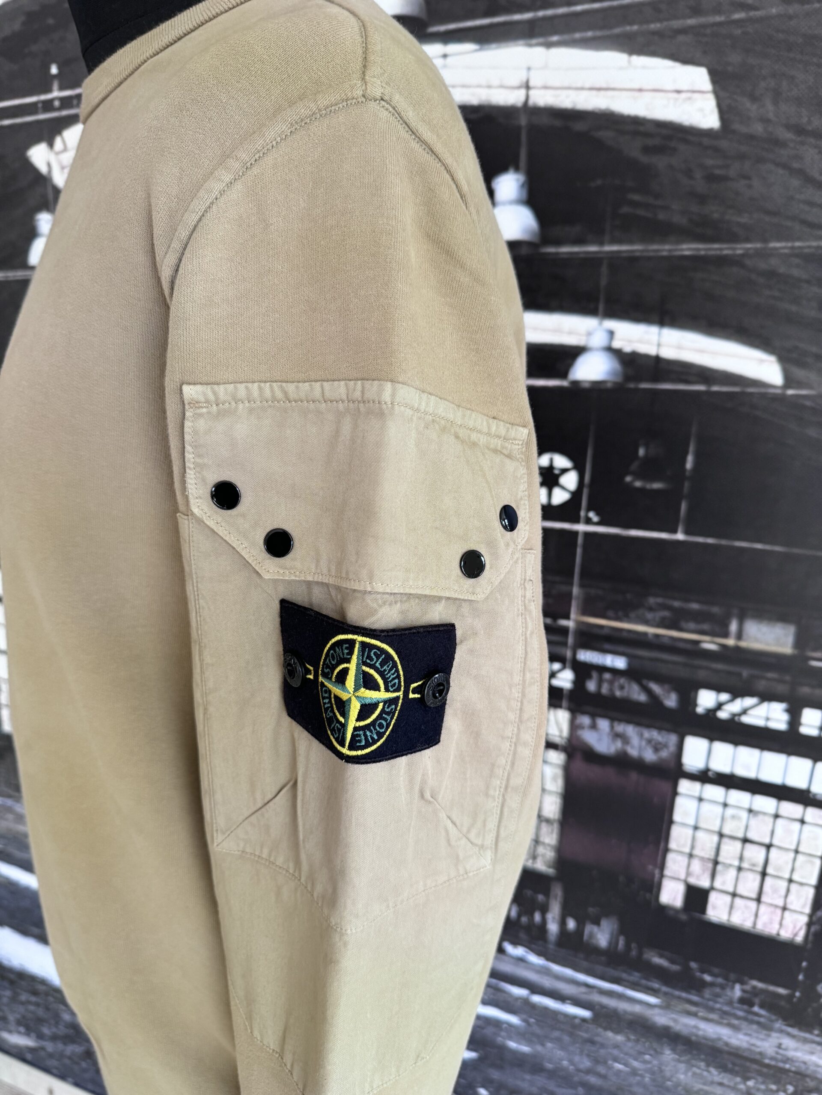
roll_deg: -1.0
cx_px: 411
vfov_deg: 71.6
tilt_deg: -18.5
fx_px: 760
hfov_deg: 56.8
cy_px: 548
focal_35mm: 24
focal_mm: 6.76
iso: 200
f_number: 1.78
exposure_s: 1/121
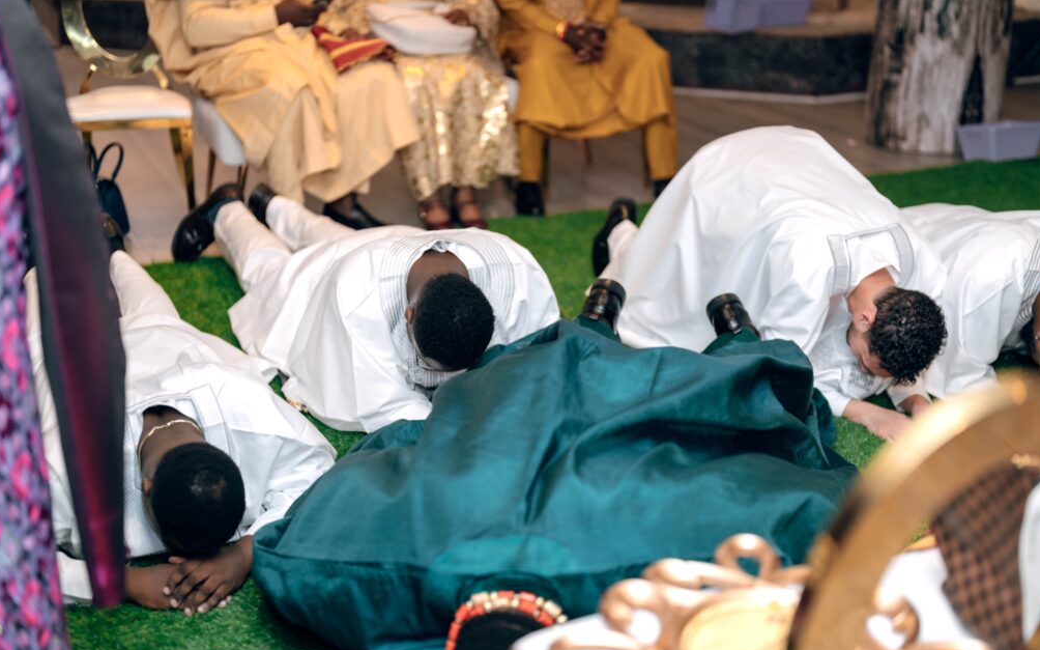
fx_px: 1474
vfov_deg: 24.8
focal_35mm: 52
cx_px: 523
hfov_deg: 38.9
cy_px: 353
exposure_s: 1/200
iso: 160
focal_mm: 50
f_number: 1.2
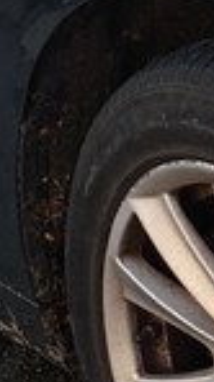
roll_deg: -0.8
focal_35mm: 191
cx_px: 498
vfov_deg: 11.2
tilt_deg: -18.9
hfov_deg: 6.1
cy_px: 46
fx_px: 1931
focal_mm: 4.25
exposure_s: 1/122
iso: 25
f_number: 1.8
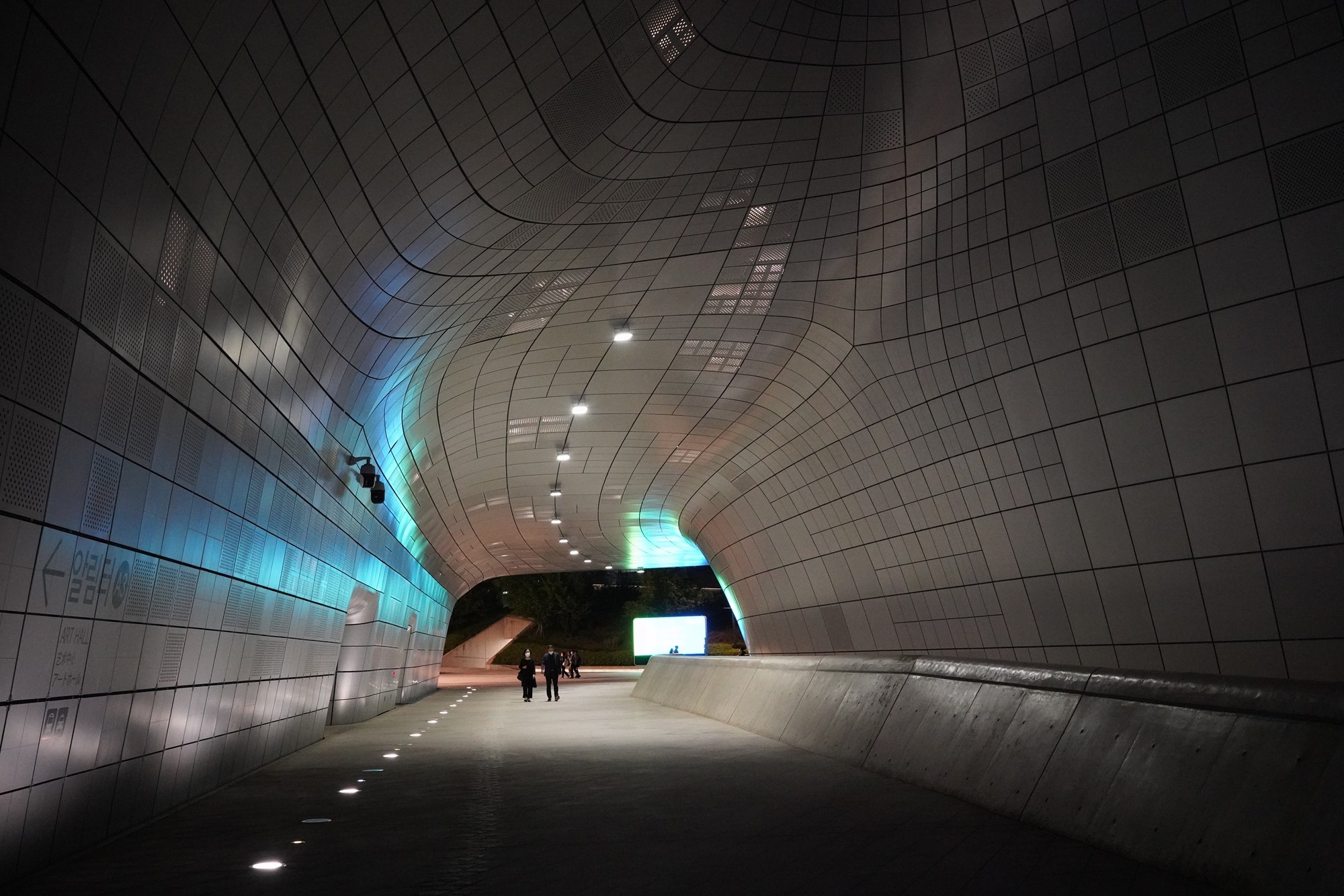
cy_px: 448
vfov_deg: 37.9
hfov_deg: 54.4
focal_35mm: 35
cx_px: 672
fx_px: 1307
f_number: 8
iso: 10000
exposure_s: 1/80
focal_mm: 35
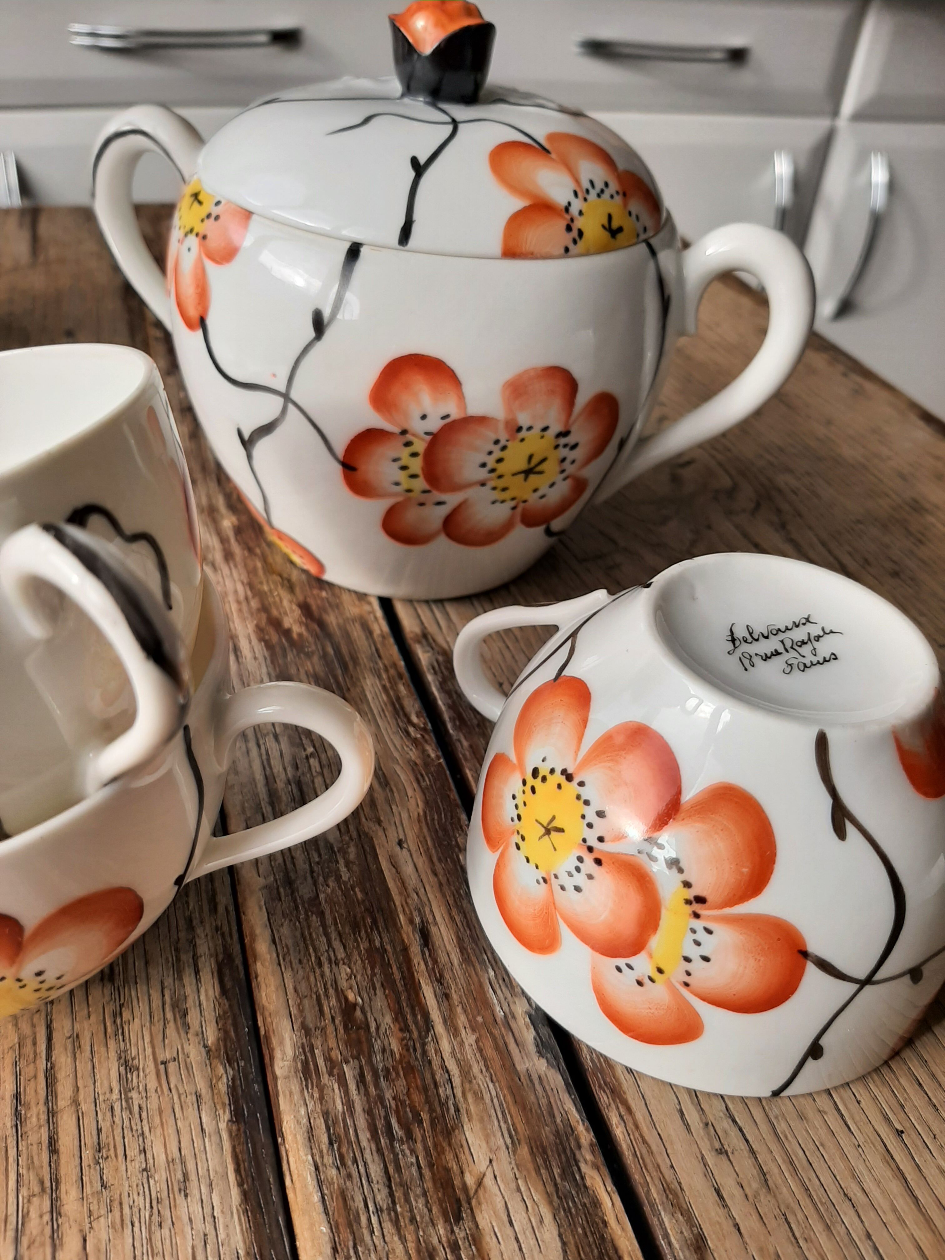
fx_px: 946
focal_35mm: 26
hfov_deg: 53.1
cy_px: 630
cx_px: 472
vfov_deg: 67.3
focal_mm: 3.93
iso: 40
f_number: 1.7
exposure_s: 1/315
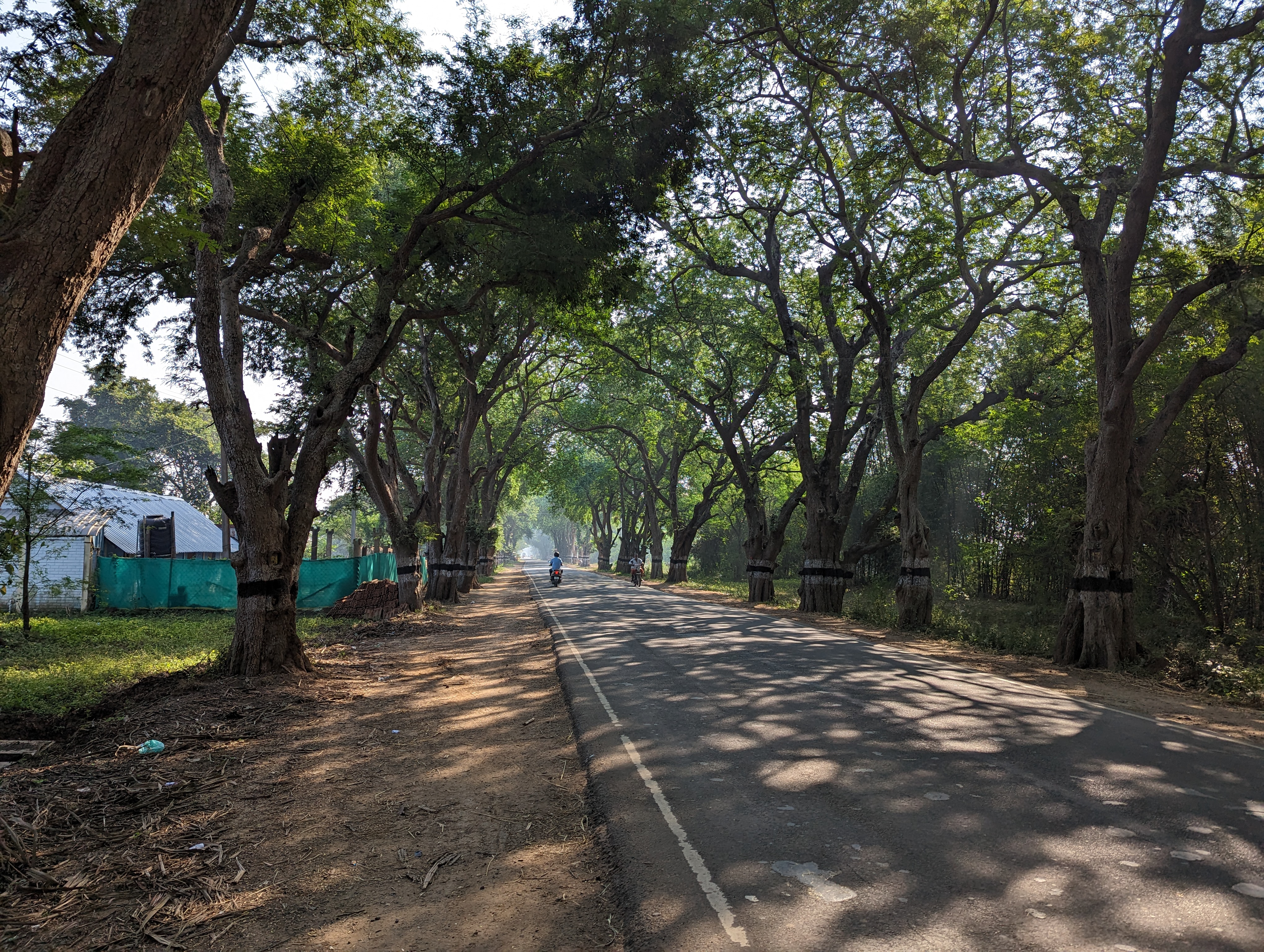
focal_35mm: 24
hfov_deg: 71.5
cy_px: 476
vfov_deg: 56.9
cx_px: 632
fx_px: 878
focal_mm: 6.81
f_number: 1.85
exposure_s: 1/765
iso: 39
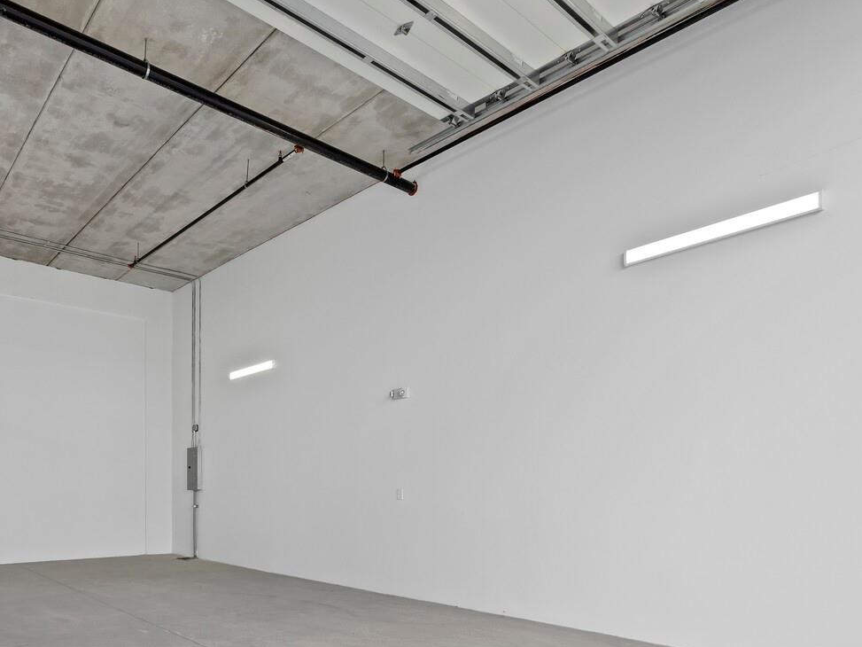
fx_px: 573
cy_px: 487
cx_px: 268
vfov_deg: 56.0
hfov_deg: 71.1
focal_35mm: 23
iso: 320
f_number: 10
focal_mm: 7
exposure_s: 1/15
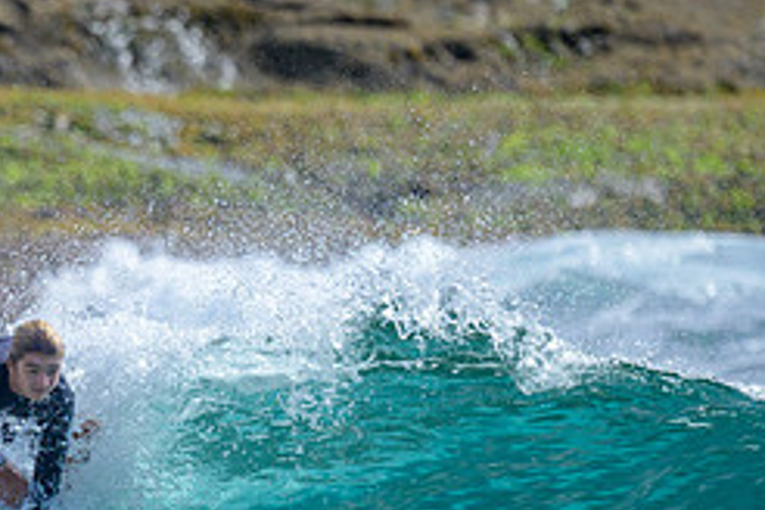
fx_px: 55203
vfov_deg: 0.5
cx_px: 74
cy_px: 467
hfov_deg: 0.8
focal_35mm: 2598
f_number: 6.3
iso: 320
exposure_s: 1/2500
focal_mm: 800
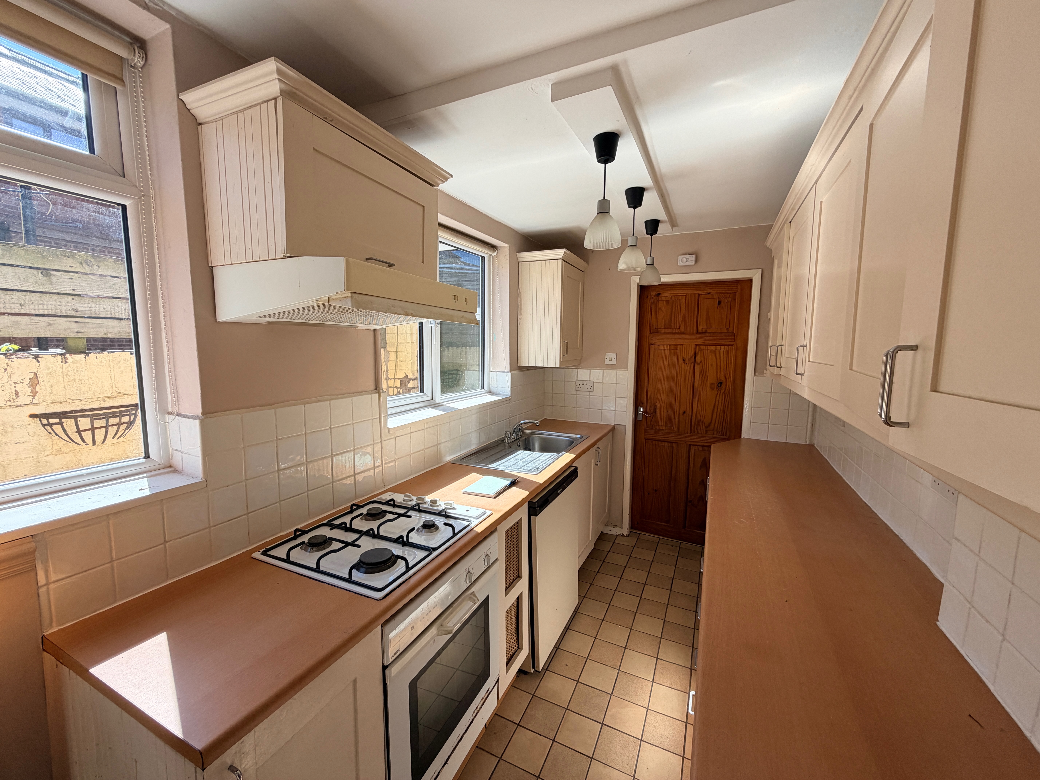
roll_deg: -0.6
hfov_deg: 102.1
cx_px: 520
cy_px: 390
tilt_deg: -4.9
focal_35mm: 14
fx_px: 421
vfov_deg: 85.7
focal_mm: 2.22
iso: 50
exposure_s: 1/227
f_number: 2.2
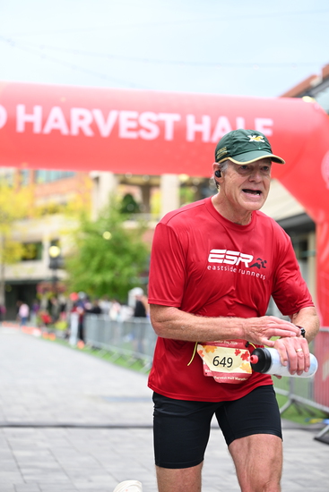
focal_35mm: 70
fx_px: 959
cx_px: 164
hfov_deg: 19.5
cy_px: 246
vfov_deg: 28.8
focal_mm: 70
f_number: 2.8
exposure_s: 1/1600
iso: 800
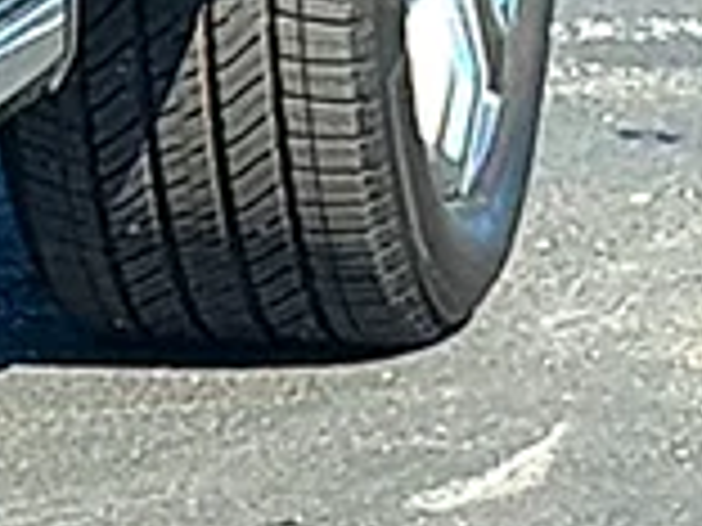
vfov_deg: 3.3
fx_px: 9106
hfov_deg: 4.4
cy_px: 740
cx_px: -724
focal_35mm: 449
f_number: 1.78
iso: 80
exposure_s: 1/2212
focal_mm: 6.86
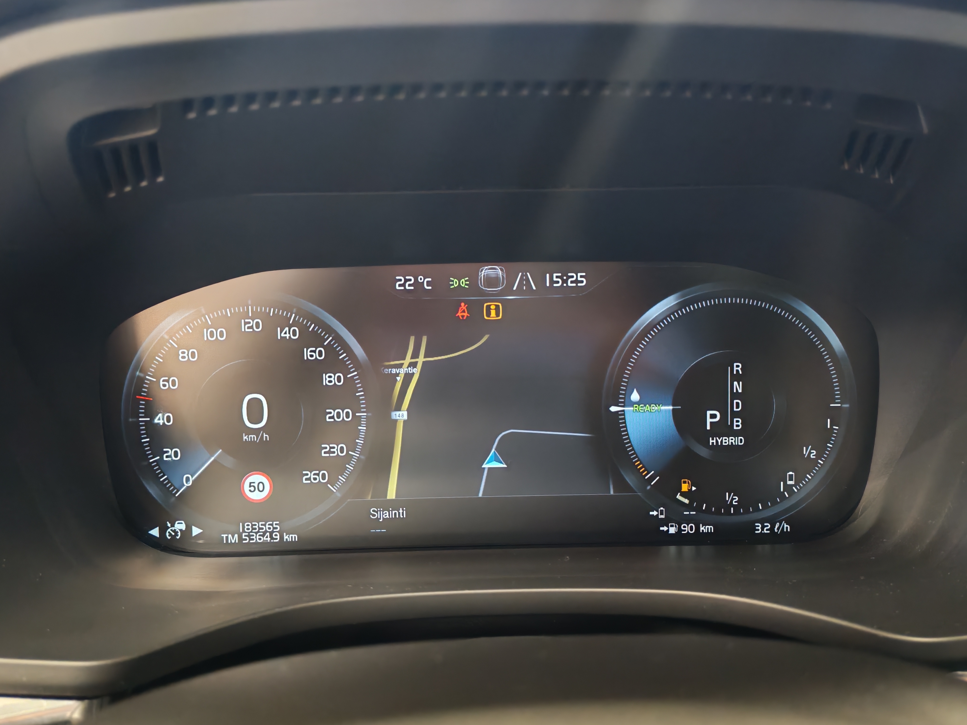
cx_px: 484
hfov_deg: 55.4
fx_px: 922
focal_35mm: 33
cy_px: 362
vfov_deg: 42.9
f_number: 1.9
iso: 3200
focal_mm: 6.12
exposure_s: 1/33
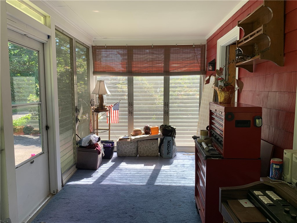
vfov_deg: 53.1
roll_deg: +1.3
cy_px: 112
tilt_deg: -8.0
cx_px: 148
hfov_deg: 67.3
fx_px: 223
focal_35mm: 26
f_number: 1.8
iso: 25
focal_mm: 4.25
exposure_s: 1/176
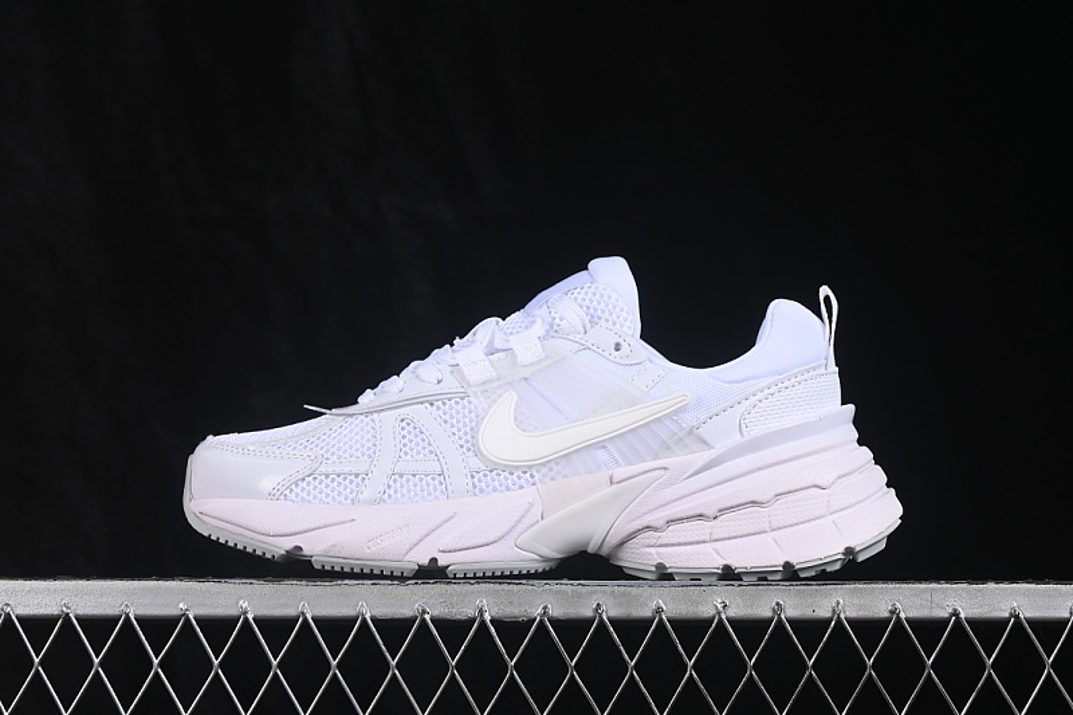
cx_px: 536
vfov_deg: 18.2
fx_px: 2235
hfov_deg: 27.0
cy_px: 358
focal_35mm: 75
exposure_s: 1/80
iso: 160
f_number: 8
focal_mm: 50
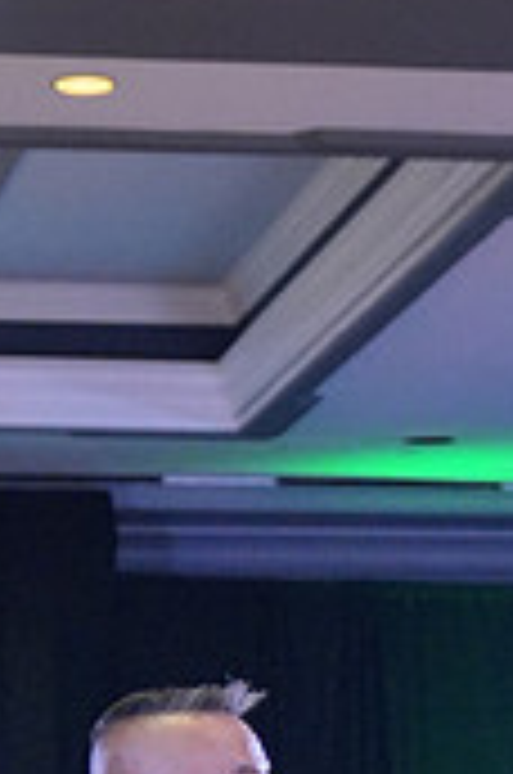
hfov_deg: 7.3
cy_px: 1238
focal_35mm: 186
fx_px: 3992
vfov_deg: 10.6
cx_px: 115
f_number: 3.2
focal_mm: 37
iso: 3200
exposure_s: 1/500
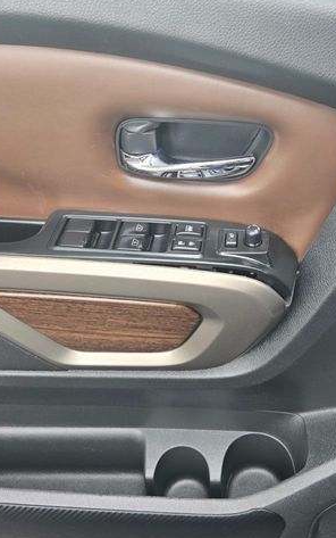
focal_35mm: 33
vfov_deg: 58.1
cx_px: 202
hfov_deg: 38.2
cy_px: 268
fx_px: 483
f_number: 1.8
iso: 100
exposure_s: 1/180
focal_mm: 5.4
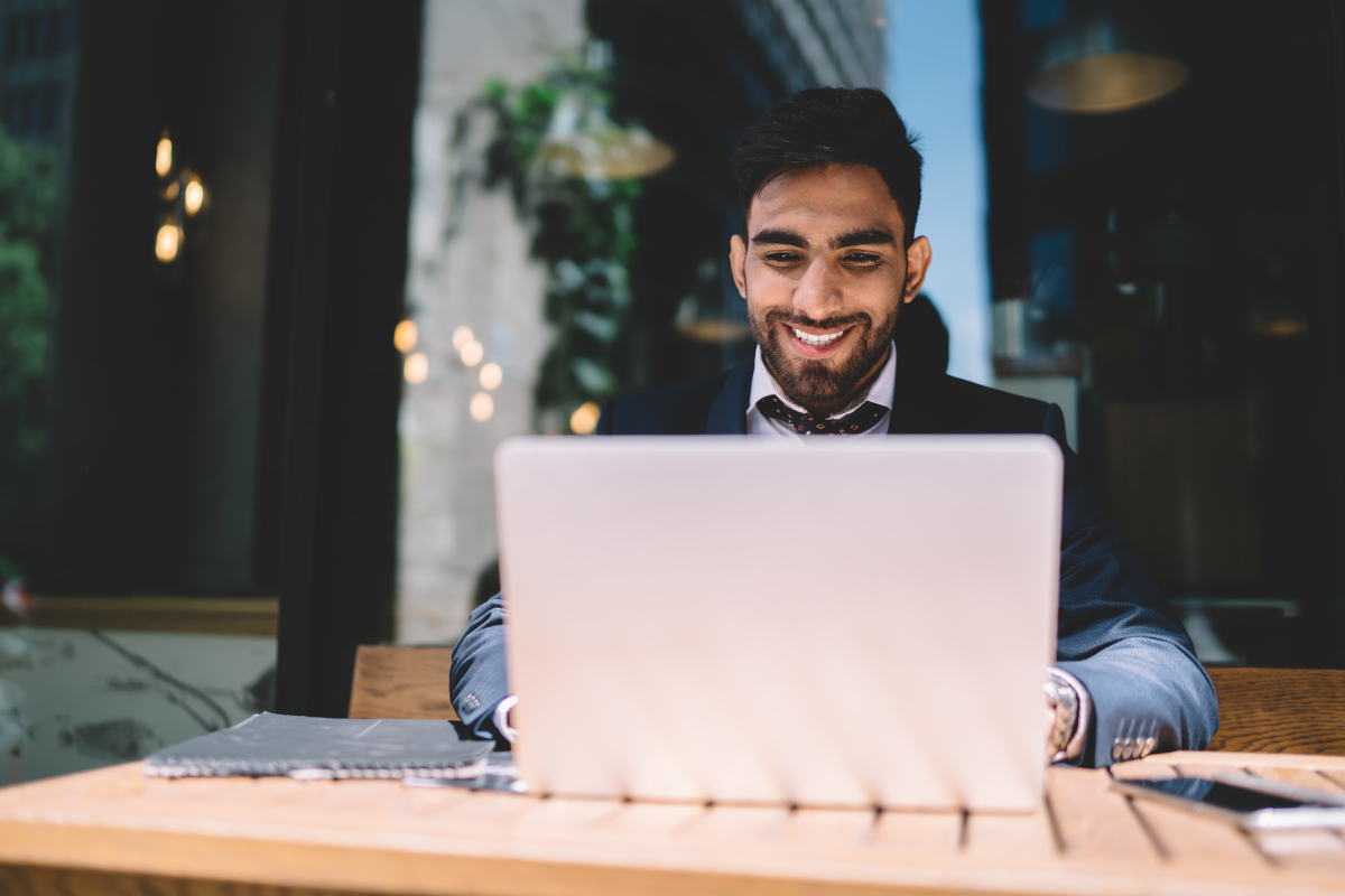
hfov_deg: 54.4
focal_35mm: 35
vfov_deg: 37.9
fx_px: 1308
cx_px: 672
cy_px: 448
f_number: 1.4
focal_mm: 35
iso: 100
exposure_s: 1/1250
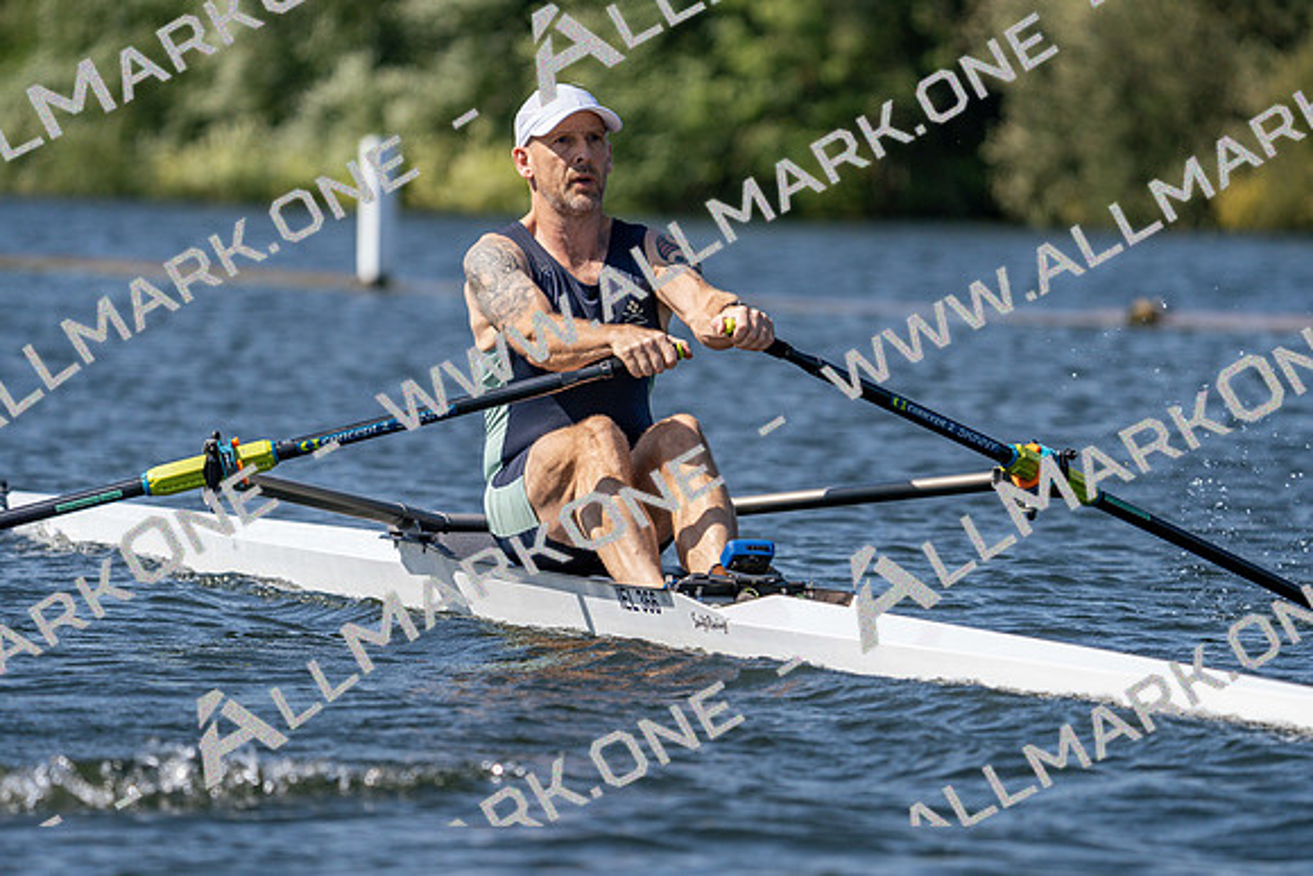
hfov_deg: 6.7
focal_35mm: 306
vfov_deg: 4.5
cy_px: 438
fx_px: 11163
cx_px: 656
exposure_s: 1/2000
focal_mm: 306
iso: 250
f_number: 5.6
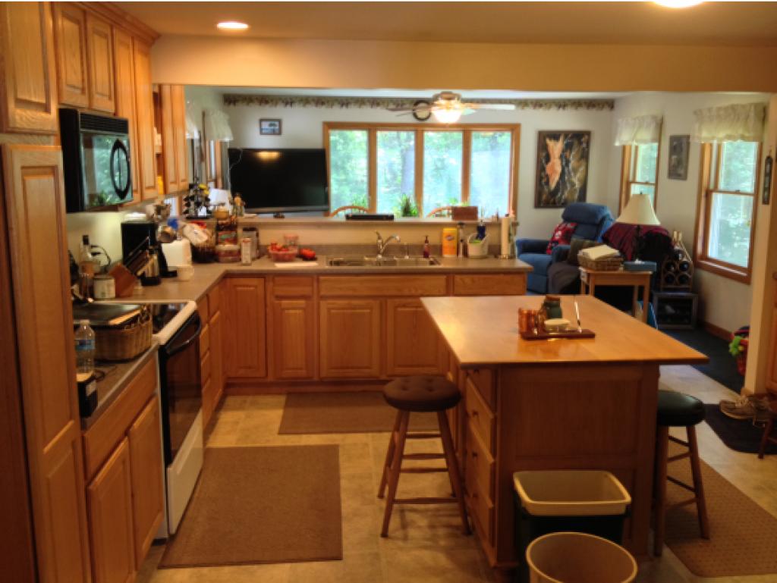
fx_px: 786
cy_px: 292
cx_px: 388
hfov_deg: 52.6
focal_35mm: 35
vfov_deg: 40.7
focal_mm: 4.28
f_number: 2.4
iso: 125
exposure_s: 1/20
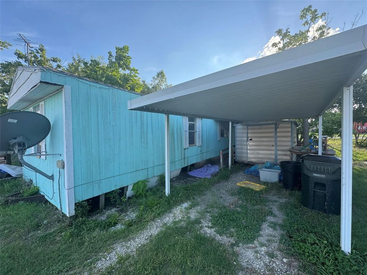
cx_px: 184
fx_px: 148
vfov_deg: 85.7
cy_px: 138
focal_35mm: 14
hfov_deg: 102.1
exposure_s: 1/287
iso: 40
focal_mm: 2.22
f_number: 2.2
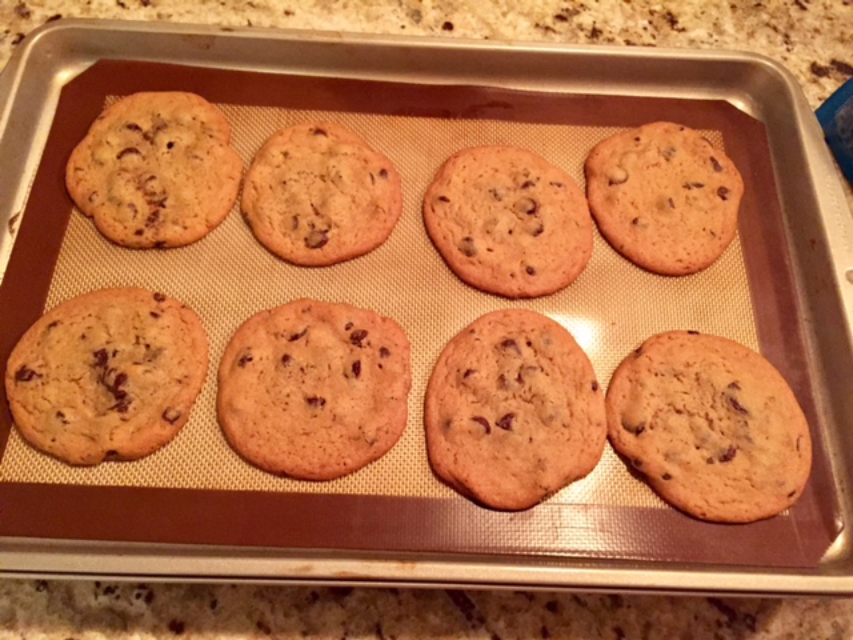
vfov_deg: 48.2
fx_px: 715
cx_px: 426
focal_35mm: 29
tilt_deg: -66.2
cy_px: 320
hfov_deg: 61.7
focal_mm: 4.15
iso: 400
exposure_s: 1/15
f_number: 2.2
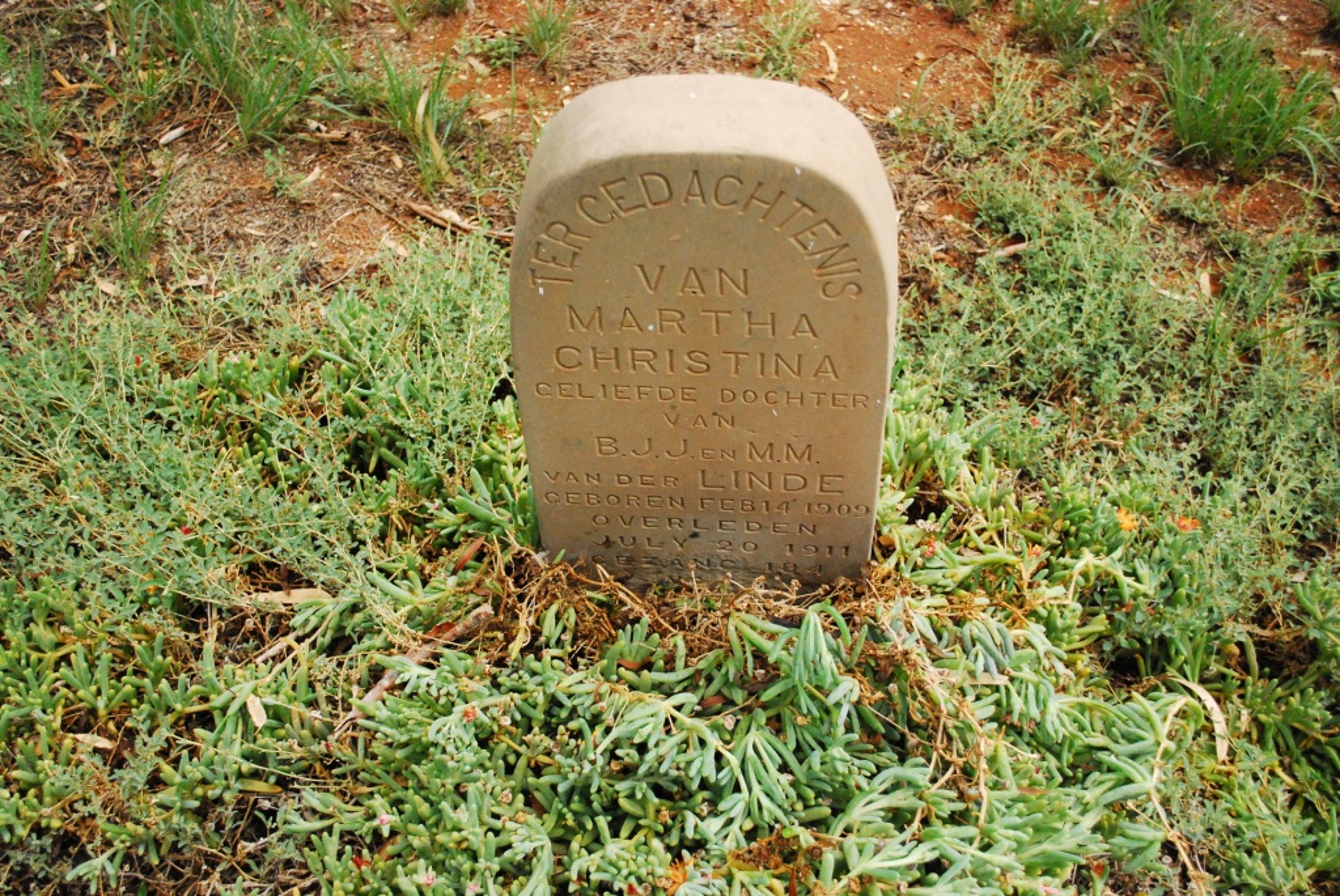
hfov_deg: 53.1
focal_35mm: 36
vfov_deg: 37.0
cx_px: 670
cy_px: 448
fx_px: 1341
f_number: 4.2
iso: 1600
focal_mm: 24
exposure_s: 1/3200
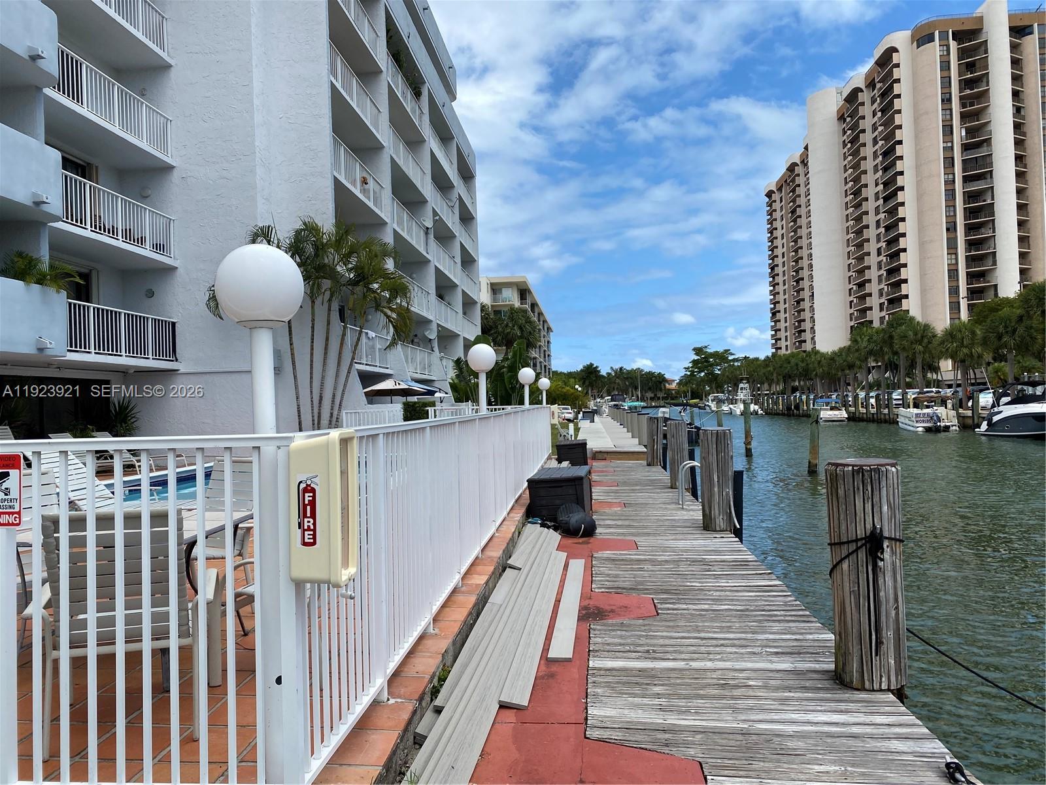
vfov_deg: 53.1
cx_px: 523
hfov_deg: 67.3
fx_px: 786
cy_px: 392
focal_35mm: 26
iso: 32
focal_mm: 4.25
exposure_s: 1/3205
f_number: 1.8
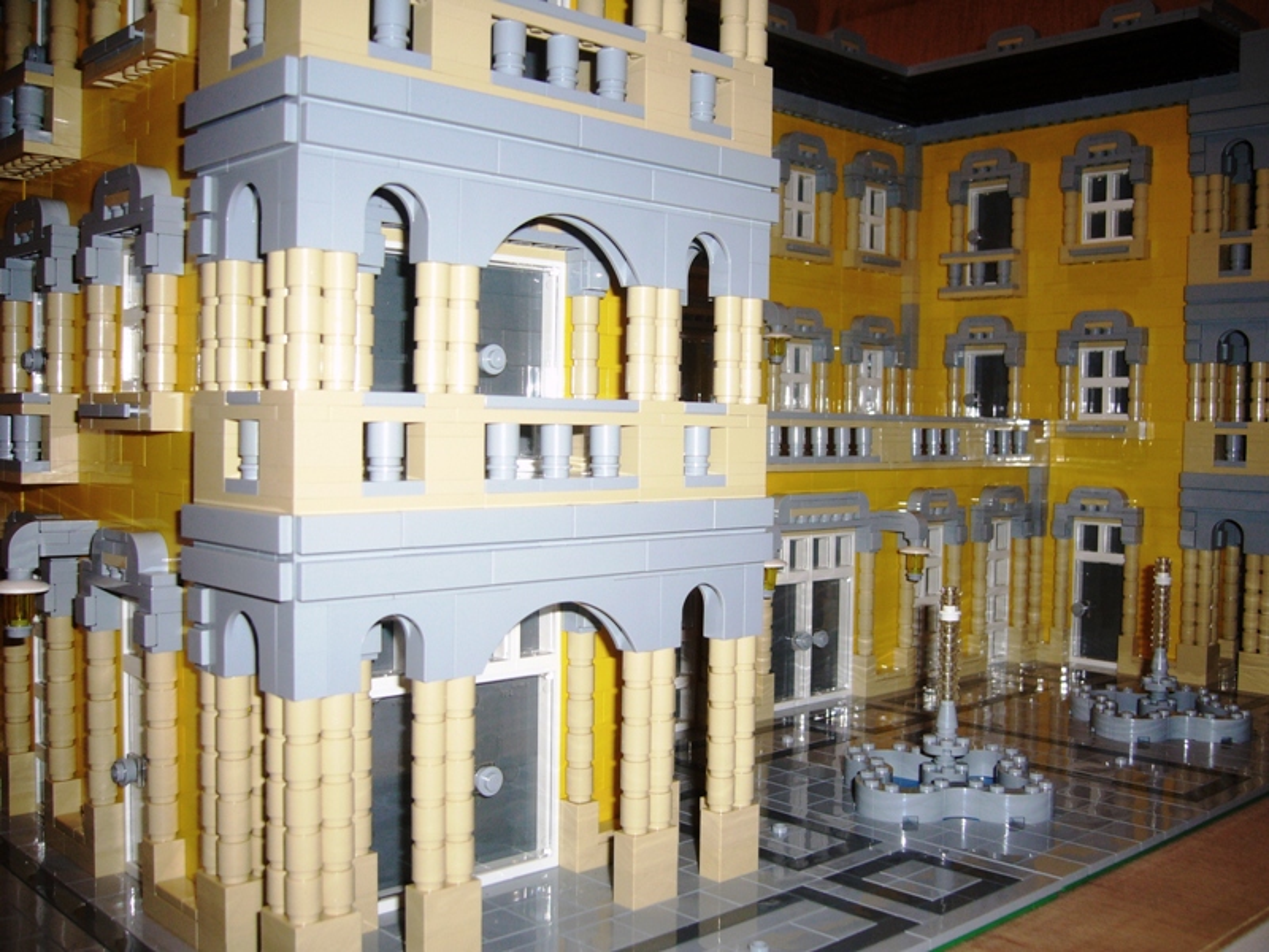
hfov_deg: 52.6
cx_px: 634
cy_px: 476
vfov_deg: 40.7
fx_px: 1283
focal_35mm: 35
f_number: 2.8
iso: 100
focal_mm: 5.8
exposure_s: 1/30
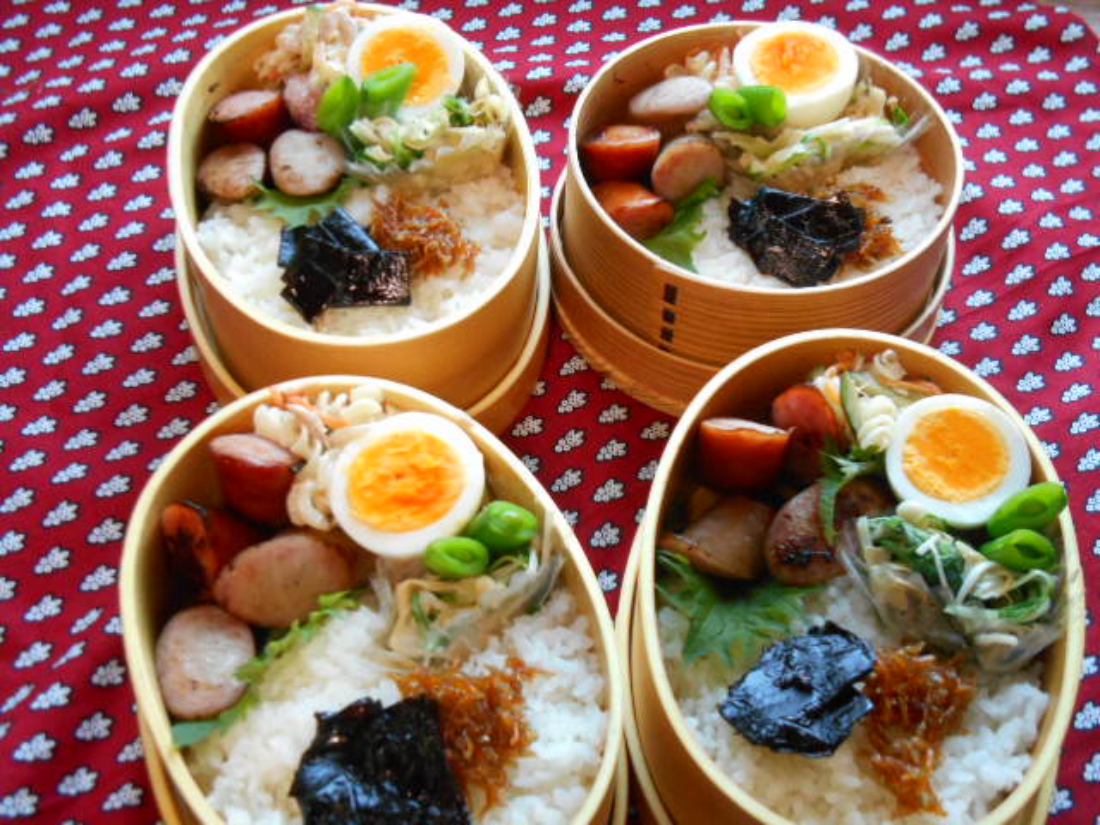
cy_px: 412
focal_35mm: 46
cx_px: 550
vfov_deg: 31.5
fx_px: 1462
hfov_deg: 41.2
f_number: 4
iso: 450
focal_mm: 8.3
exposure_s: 1/8
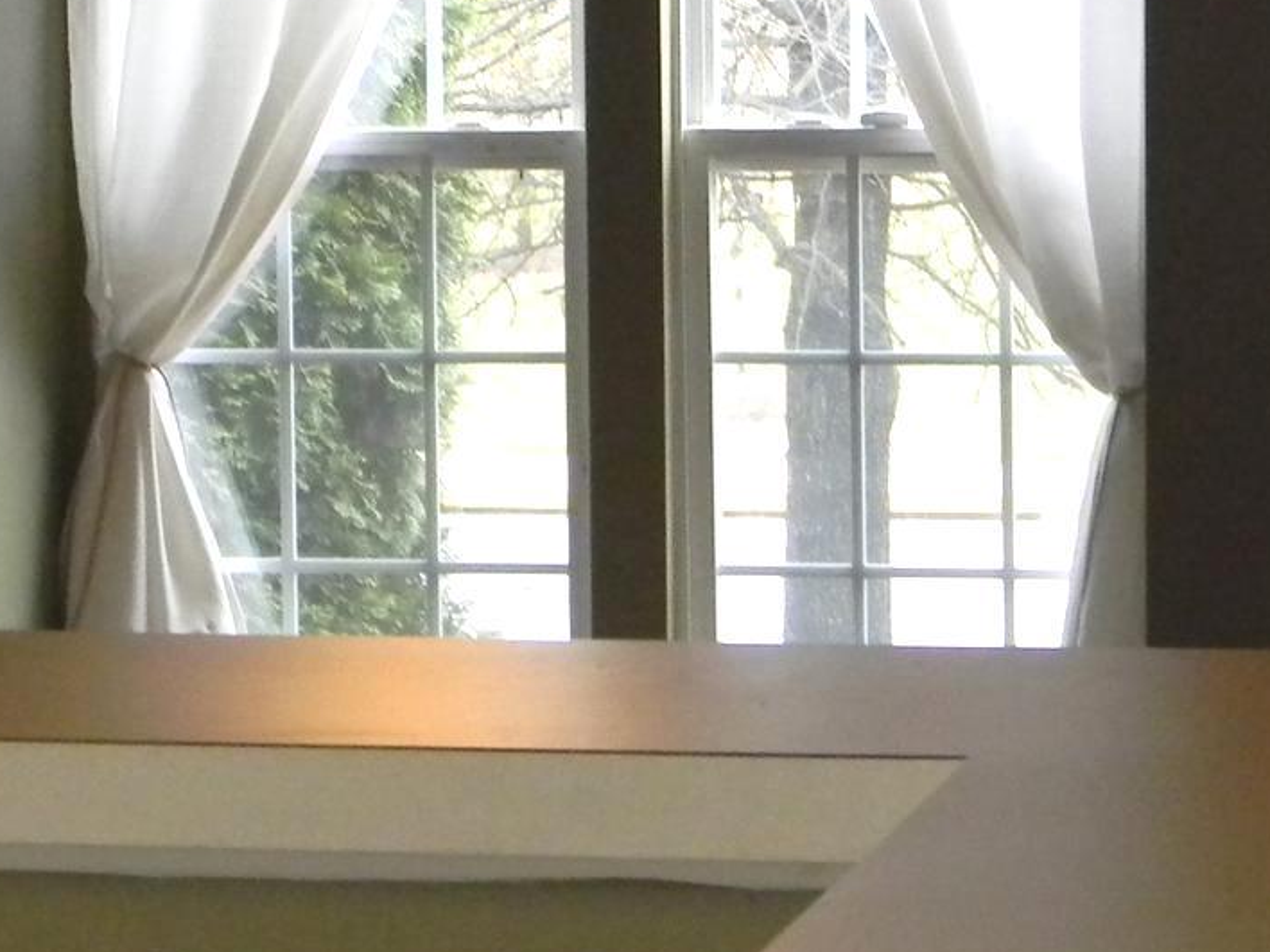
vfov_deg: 10.9
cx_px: 1008
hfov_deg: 14.4
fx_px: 4990
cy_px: 174
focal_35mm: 136
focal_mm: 8.6
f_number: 3.9
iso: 400
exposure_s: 1/29.8
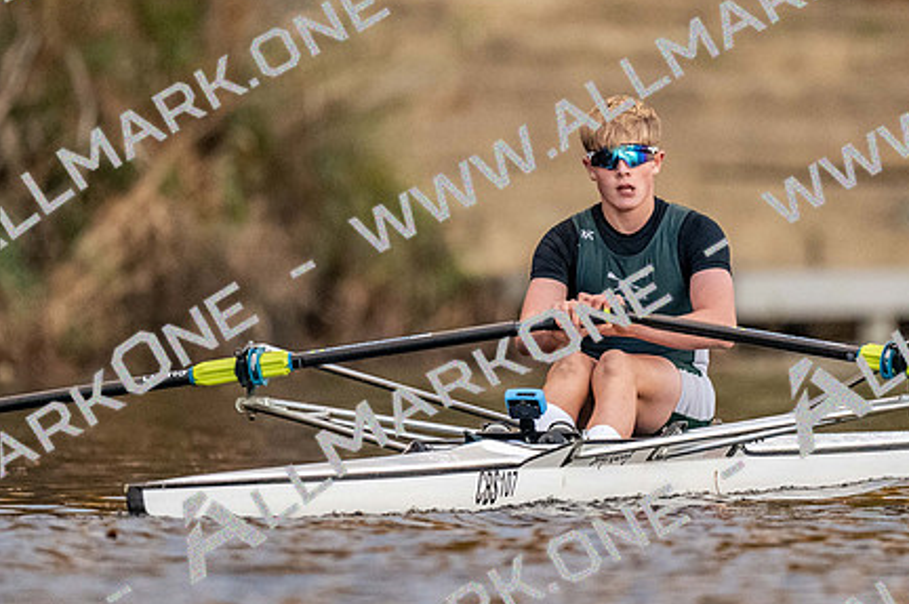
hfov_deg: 1.7
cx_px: 608
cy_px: 259
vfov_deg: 1.1
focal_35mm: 1209
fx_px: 30492
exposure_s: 1/2000
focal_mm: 600
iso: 5600
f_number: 4
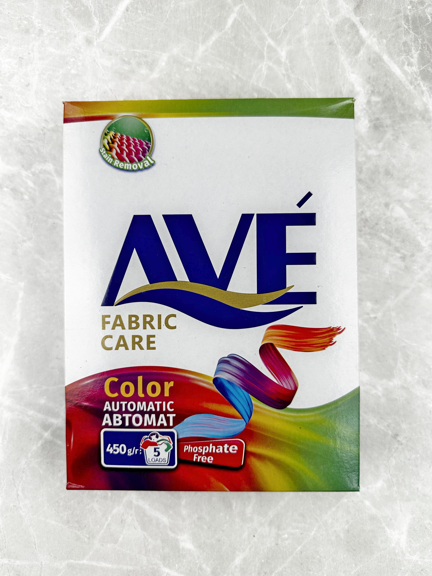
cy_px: 288
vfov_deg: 71.6
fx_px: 399
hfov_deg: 56.8
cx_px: 216
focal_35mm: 24
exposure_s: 1/393
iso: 80
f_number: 1.78
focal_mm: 6.86
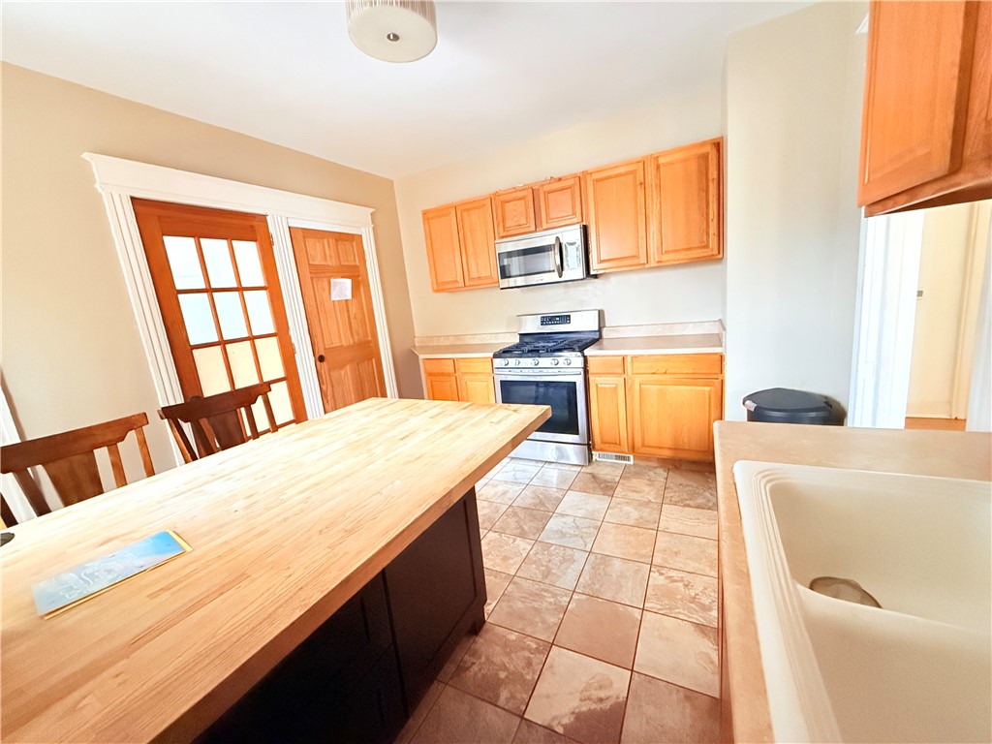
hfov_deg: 102.1
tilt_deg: -10.5
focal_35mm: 14
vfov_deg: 85.7
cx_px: 496
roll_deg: +6.0
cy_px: 372
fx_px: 401
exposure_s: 1/44
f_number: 2.2
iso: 1250
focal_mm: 2.22
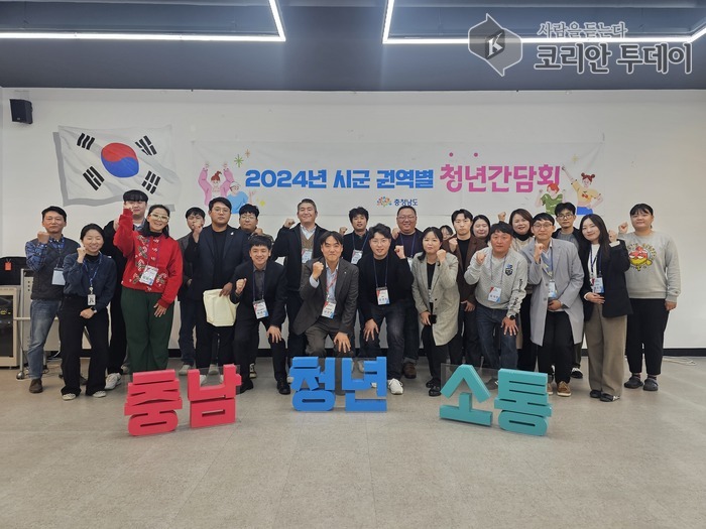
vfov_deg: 58.9
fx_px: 469
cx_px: 353
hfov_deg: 73.9
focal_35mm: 23
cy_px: 264
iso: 125
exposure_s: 1/120
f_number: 1.7
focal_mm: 6.3
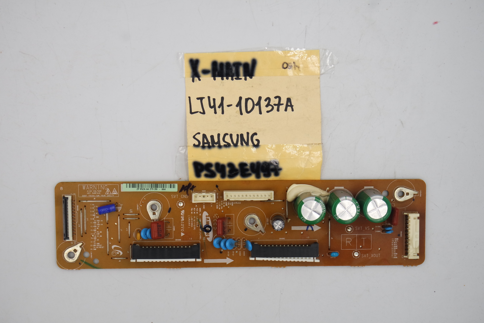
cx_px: 242
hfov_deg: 36.9
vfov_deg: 25.1
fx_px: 726
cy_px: 162
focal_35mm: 54
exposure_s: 1/125
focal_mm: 20
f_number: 5
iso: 160
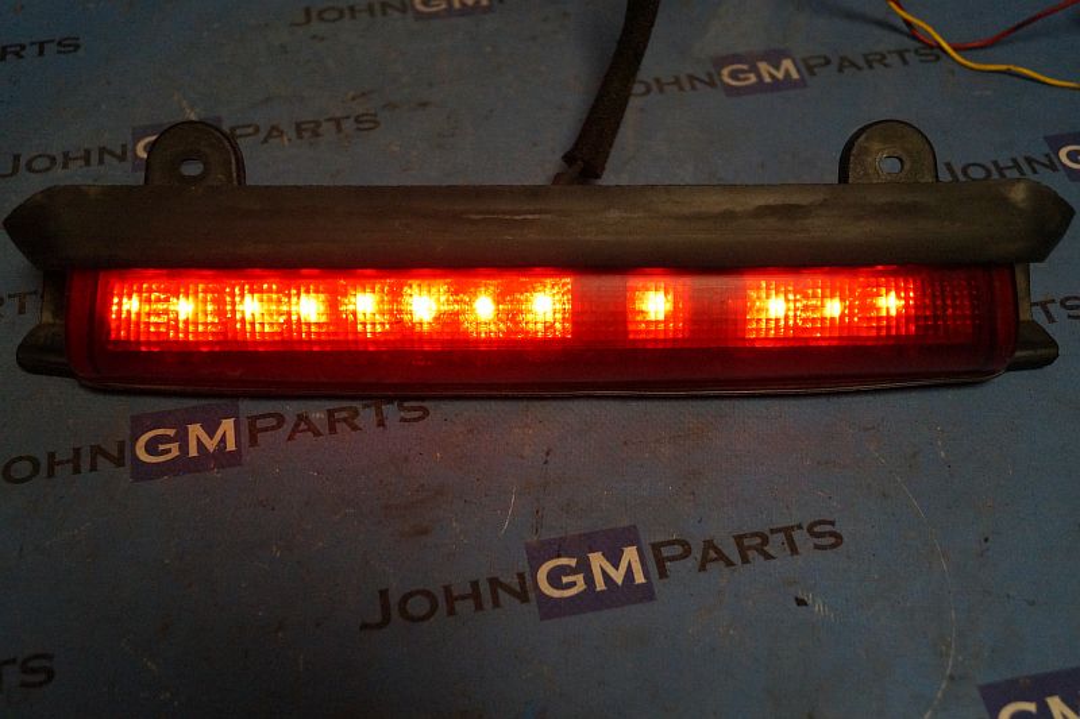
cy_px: 360
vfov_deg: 31.9
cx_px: 540
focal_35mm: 42
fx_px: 1260
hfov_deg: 46.4
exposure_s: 1/160
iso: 3200
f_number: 4.5
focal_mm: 28
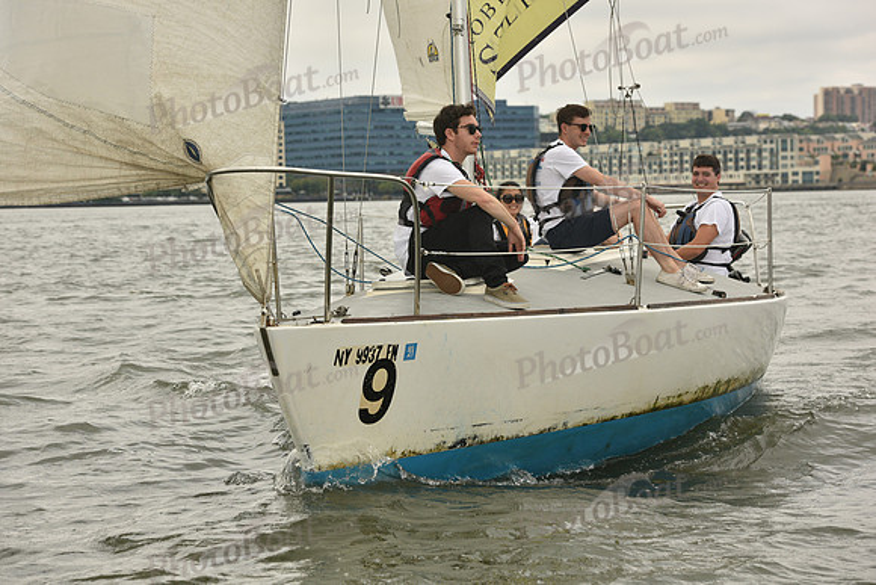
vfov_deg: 14.9
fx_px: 2239
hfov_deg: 22.1
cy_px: 292
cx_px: 438
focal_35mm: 92
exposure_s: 1/1250
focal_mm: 92
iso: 320
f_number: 6.3
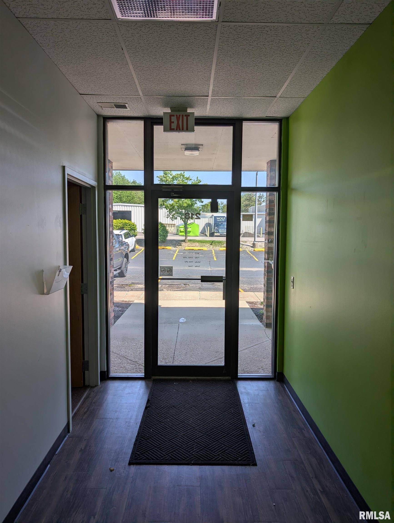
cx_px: 197
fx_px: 363
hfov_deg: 56.9
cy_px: 262
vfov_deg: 71.5
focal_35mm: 24
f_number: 1.68
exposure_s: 1/504
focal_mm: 6.9
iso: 21
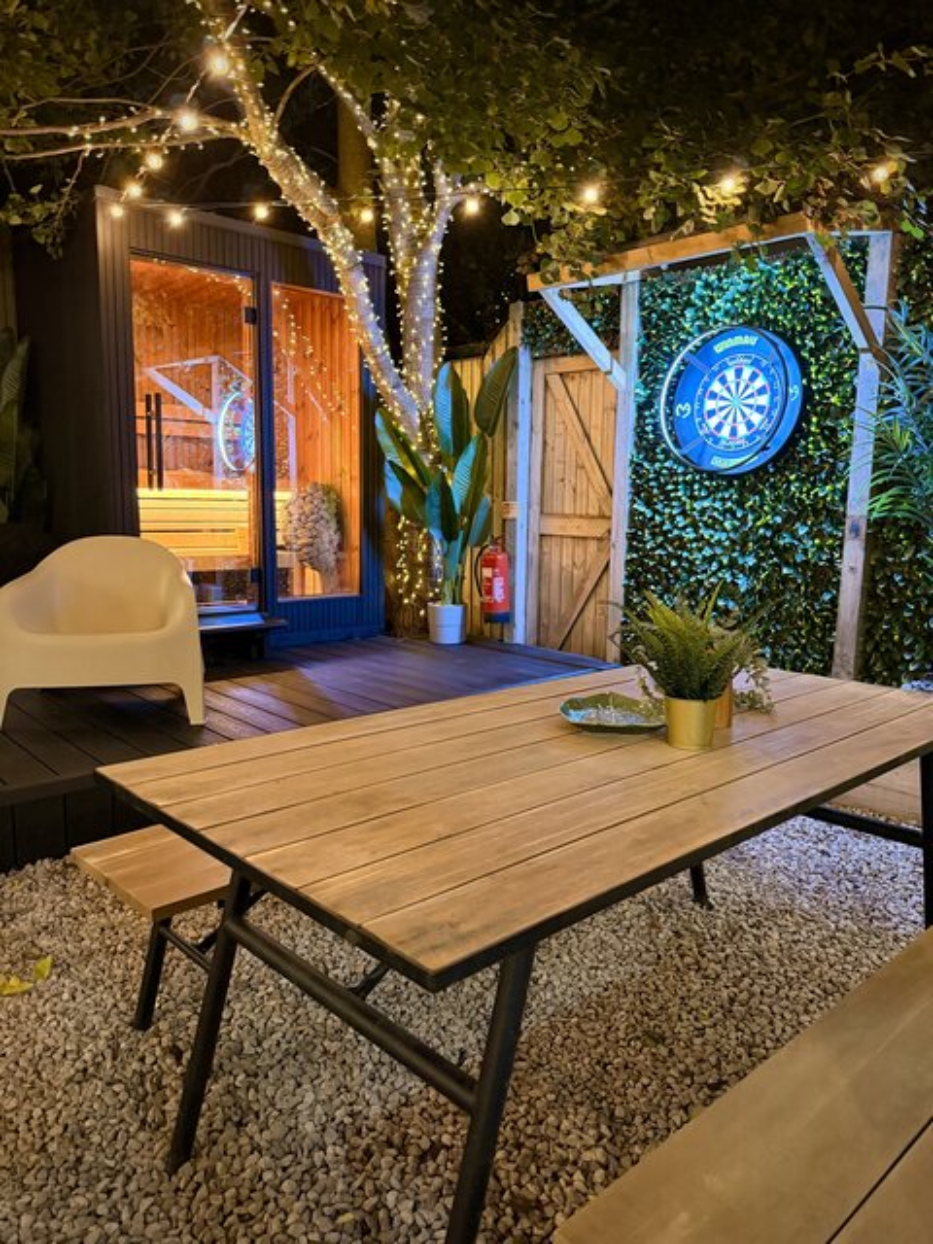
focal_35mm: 24
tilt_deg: -7.7
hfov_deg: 56.8
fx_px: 862
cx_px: 466
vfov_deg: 71.6
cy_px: 622
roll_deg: -0.3
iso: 640
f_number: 1.78
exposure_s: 1/33
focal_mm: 6.76
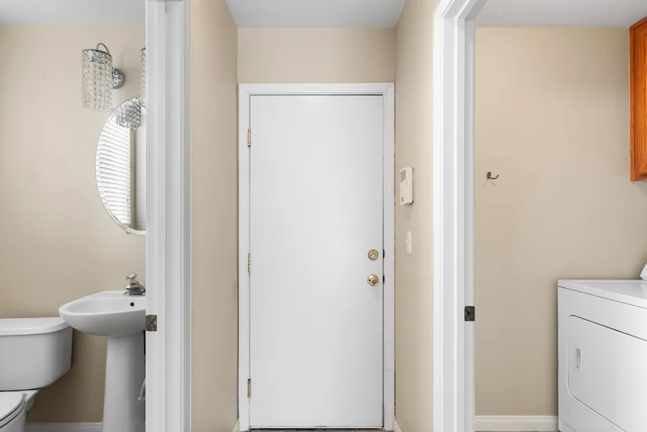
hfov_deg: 90.0
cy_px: 224
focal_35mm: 18
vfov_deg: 67.4
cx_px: 313
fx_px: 324
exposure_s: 1.3
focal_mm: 17
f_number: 8
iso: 400
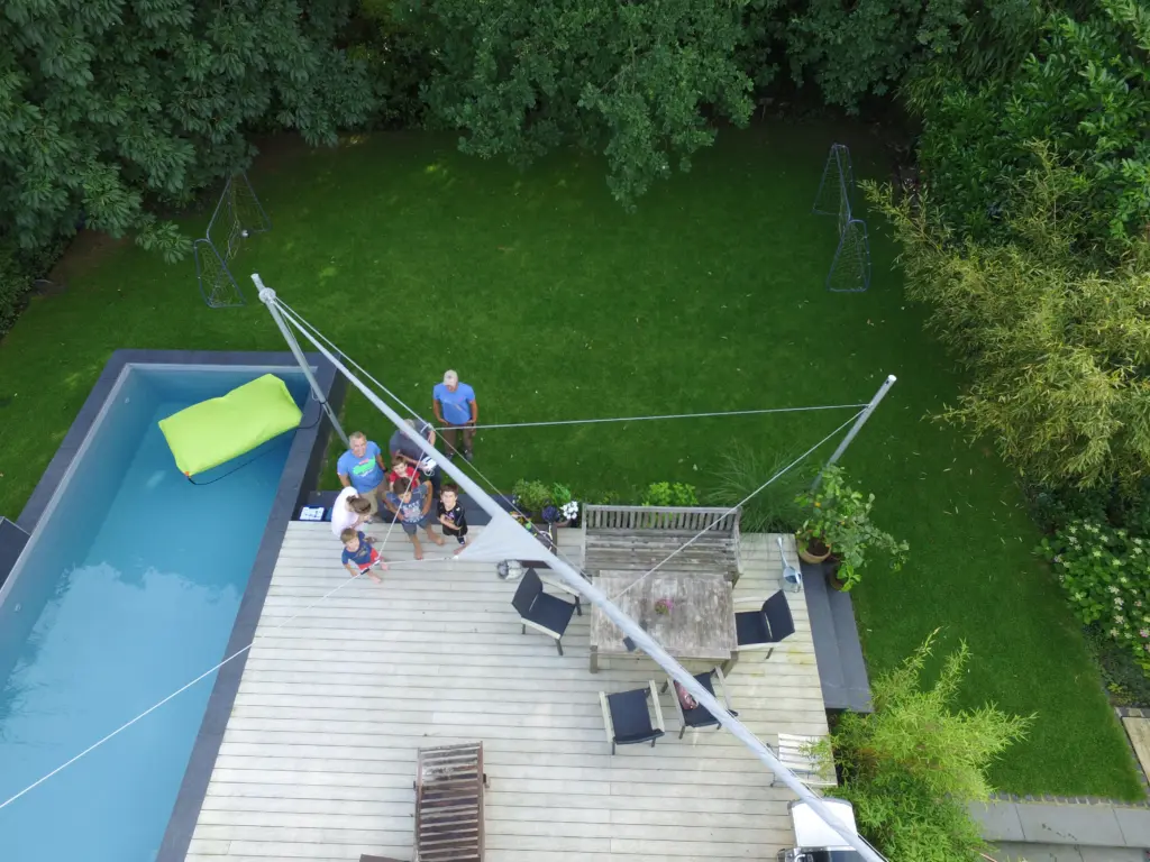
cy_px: 431
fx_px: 664
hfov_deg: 81.7
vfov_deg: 66.0
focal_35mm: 20
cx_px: 575
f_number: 2.8
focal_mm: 3.61
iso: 104
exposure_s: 1/100
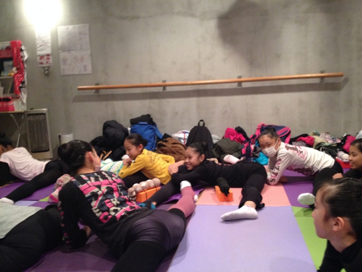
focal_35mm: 35
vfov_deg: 40.7
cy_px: 136
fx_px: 366
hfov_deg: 52.6
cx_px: 181
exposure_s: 1/20
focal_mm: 4.28
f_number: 2.4
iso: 320
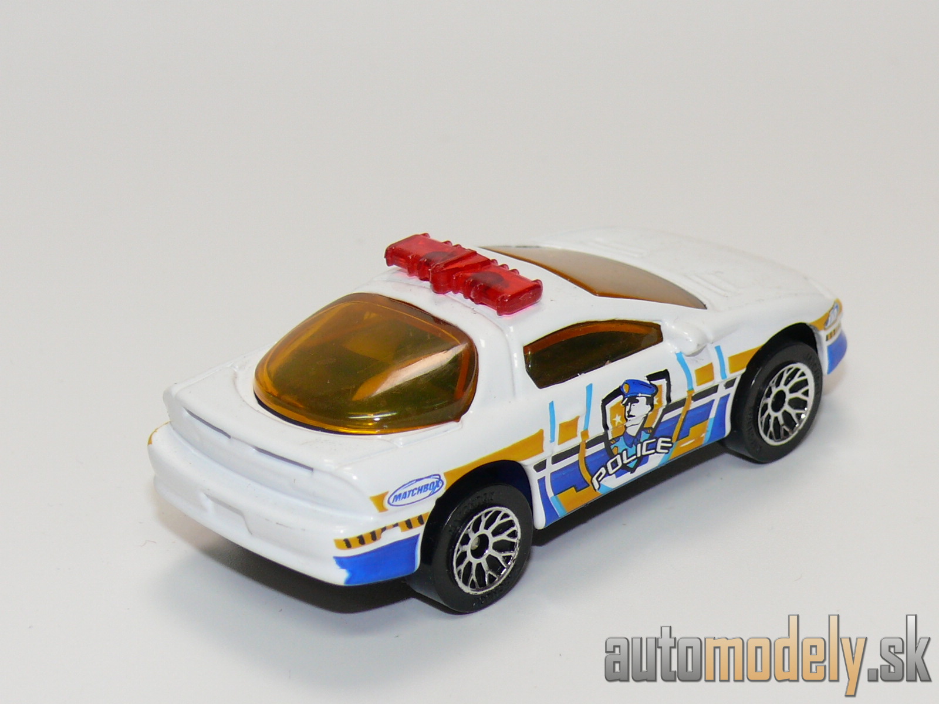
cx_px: 470
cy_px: 352
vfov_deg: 12.8
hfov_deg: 17.0
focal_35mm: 116
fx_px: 3147
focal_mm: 14.3
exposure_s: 1/30
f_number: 4
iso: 100
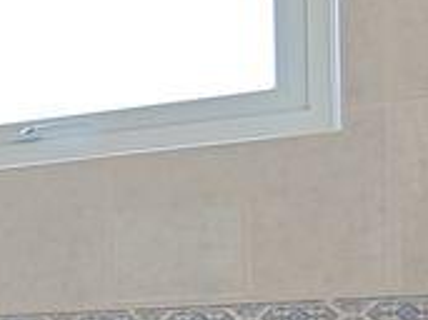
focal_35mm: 84
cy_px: 382
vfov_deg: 16.8
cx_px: -443
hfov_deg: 16.9
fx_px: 1038
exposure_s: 1/97.9
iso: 50
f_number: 1.8
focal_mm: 2.03
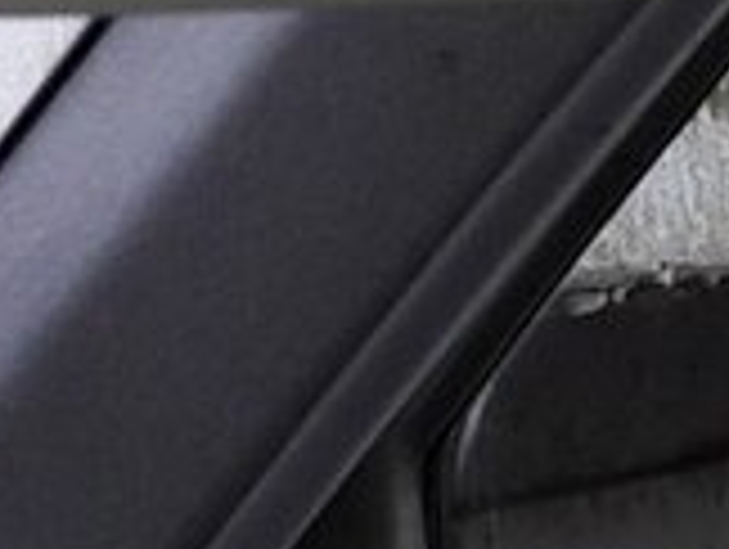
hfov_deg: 17.1
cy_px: -214
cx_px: 562
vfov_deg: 12.5
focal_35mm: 114
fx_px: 2404
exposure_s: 1/50
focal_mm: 3.7
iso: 50
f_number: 1.9
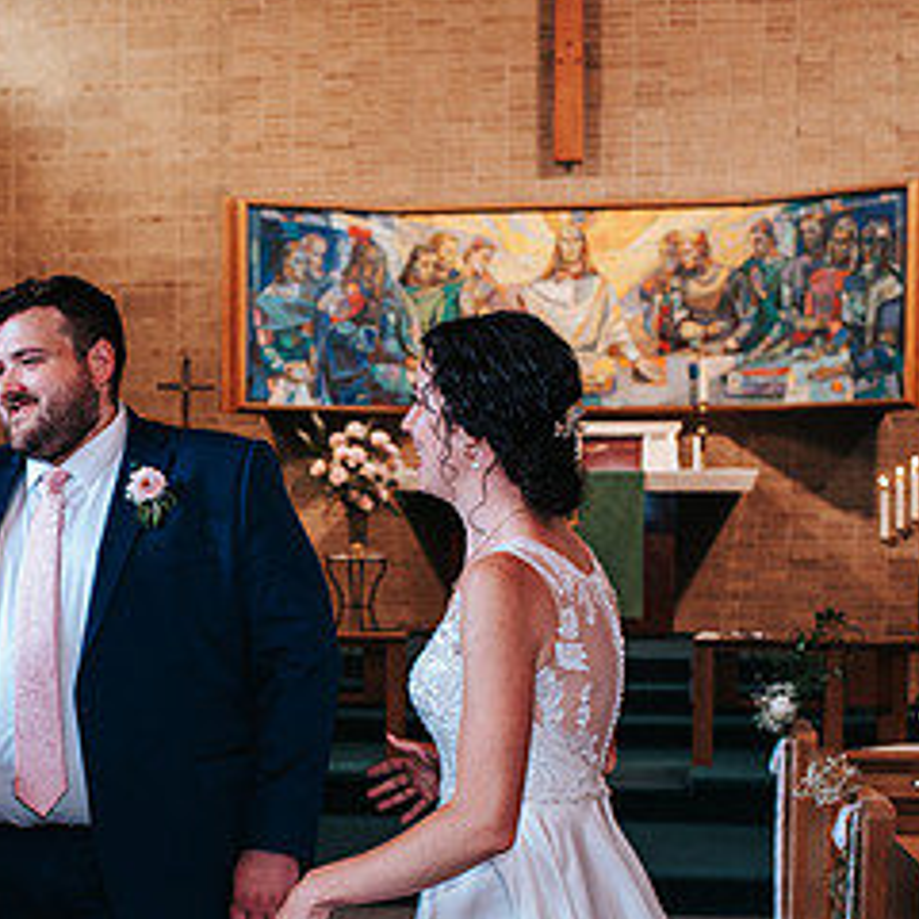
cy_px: 684
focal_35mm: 72
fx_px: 2163
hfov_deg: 23.4
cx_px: 111
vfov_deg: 23.8
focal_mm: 35
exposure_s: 1/125
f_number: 3.2
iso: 1000
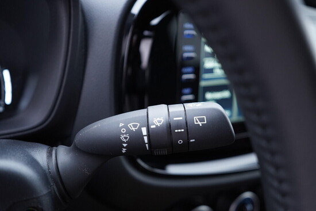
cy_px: 106
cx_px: 158
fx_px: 316
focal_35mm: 36
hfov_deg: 53.1
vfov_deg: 36.9
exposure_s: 1/40
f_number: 2.8
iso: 400
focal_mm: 24
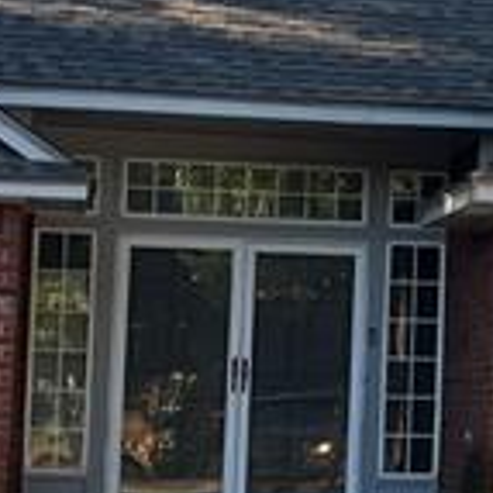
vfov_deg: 10.7
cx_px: 748
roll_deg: -1.0
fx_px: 2643
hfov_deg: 10.3
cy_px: 190
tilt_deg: +5.0
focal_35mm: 164
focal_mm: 5.1
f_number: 1.6
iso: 50
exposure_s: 1/569
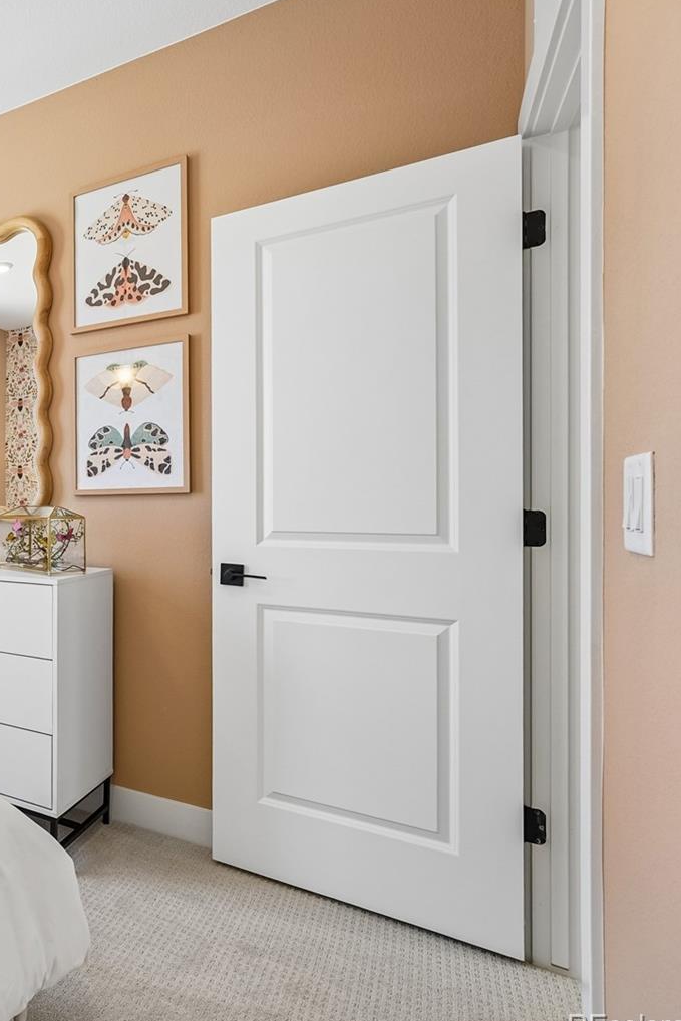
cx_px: -72
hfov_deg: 43.8
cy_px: 512
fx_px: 624
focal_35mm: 22
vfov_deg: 78.6
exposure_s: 1/30
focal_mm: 14
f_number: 8
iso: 160
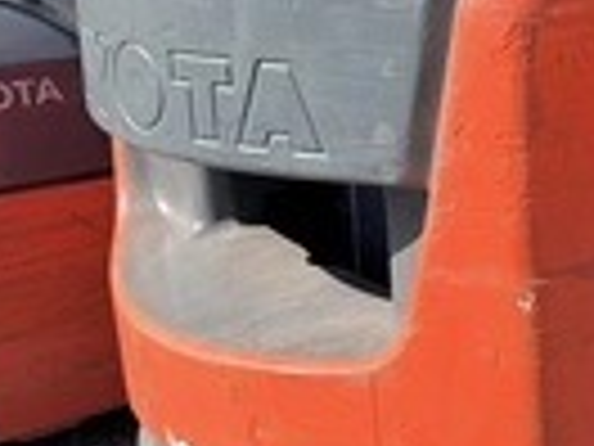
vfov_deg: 20.2
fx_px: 1253
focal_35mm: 73
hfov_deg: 25.6
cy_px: 234
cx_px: 567
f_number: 1.78
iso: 80
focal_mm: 6.76
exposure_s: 1/1812
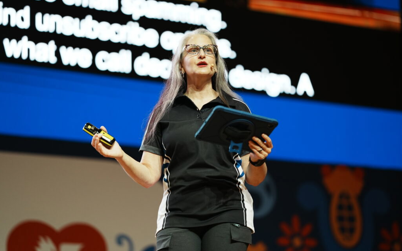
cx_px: 201
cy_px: 128
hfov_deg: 15.1
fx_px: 1512
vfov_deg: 9.5
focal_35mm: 138
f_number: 1.8
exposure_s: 1/250
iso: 800
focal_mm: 135
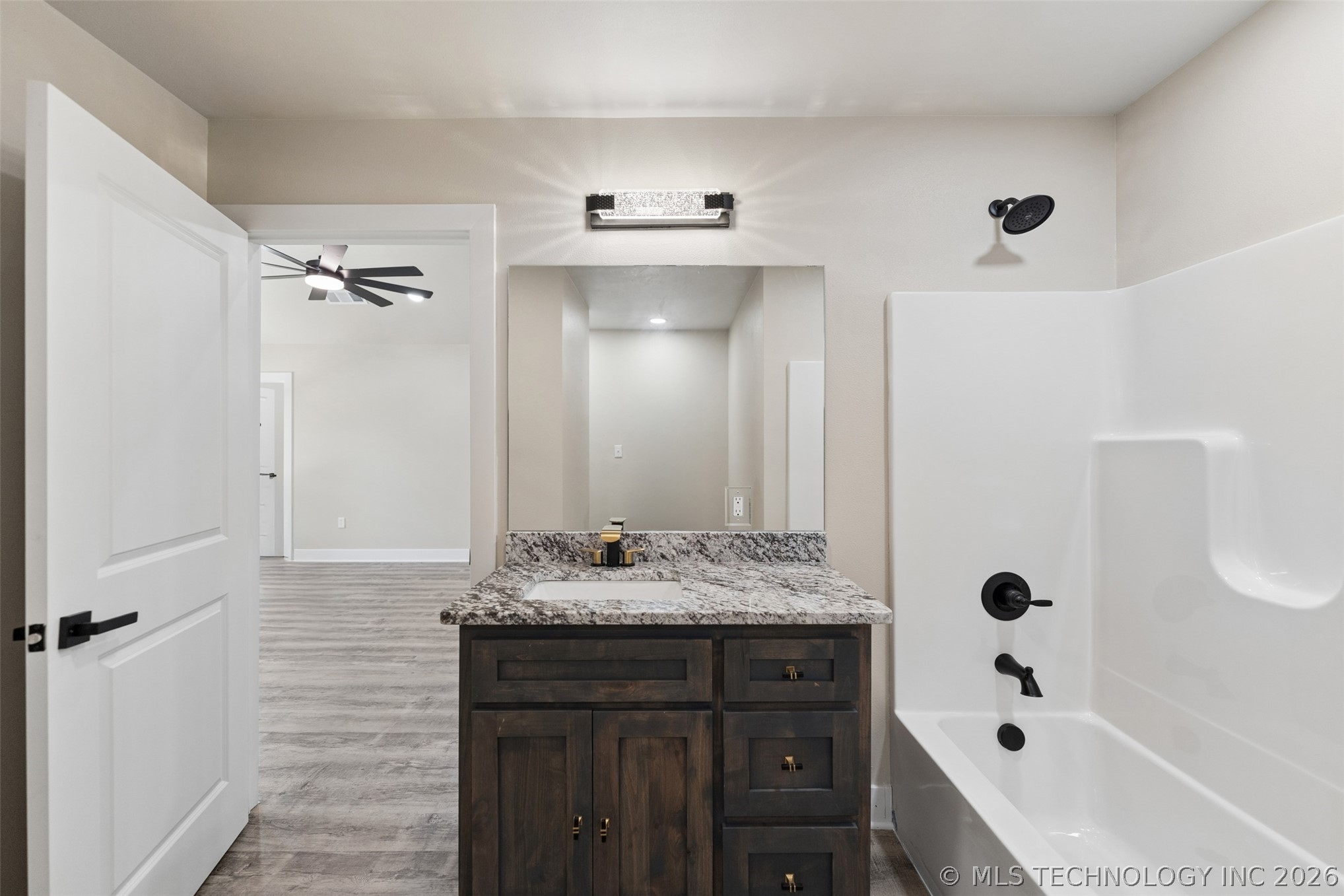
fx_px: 545
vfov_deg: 78.8
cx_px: 672
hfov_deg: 101.9
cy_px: 448
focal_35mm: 15
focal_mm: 14.6
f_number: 2.8
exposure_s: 1/320
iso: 400
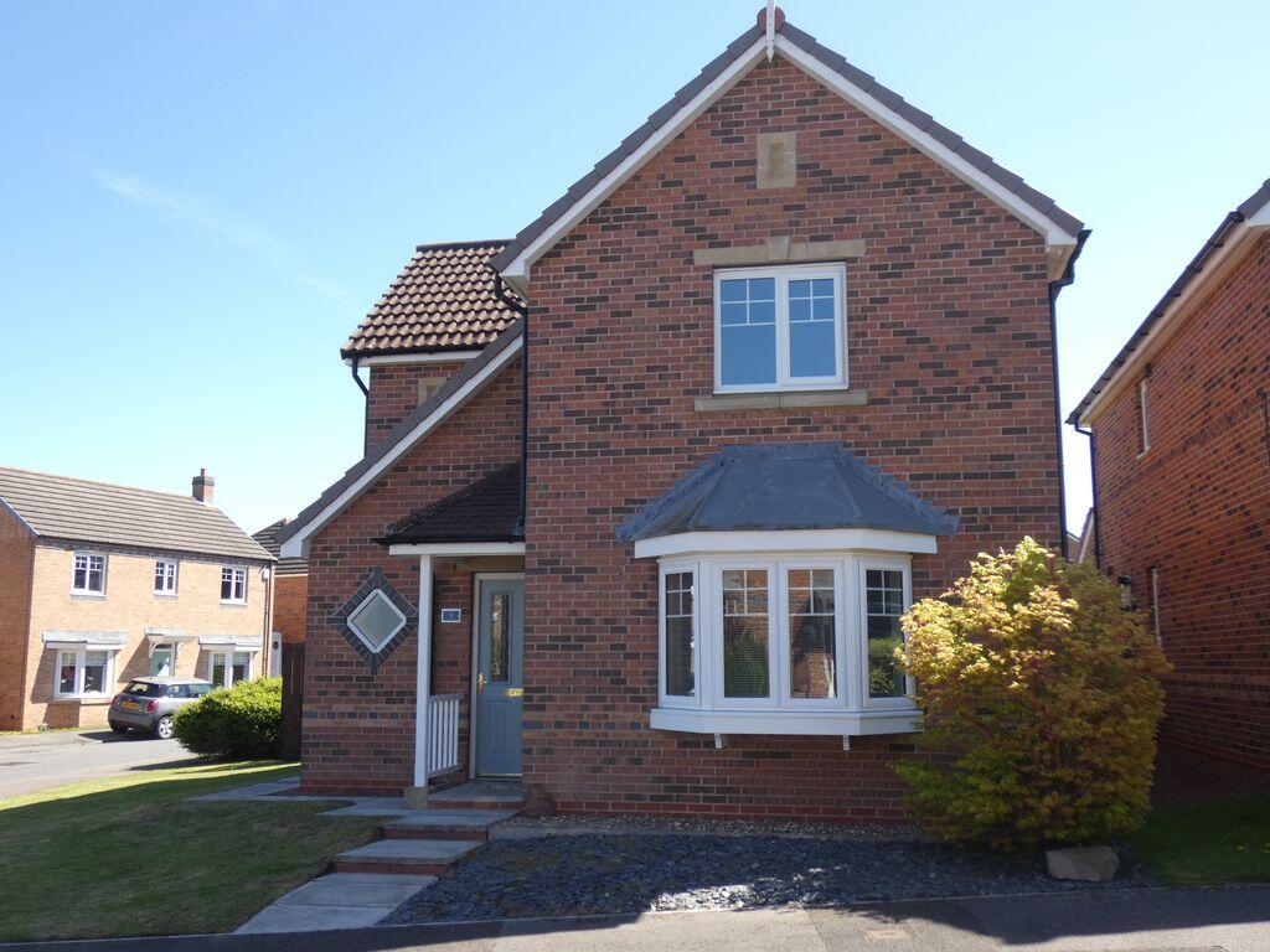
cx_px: 635
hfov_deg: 55.4
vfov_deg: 42.9
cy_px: 476
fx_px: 1211
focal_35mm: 33
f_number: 3.4
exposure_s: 1/320
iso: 80
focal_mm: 6
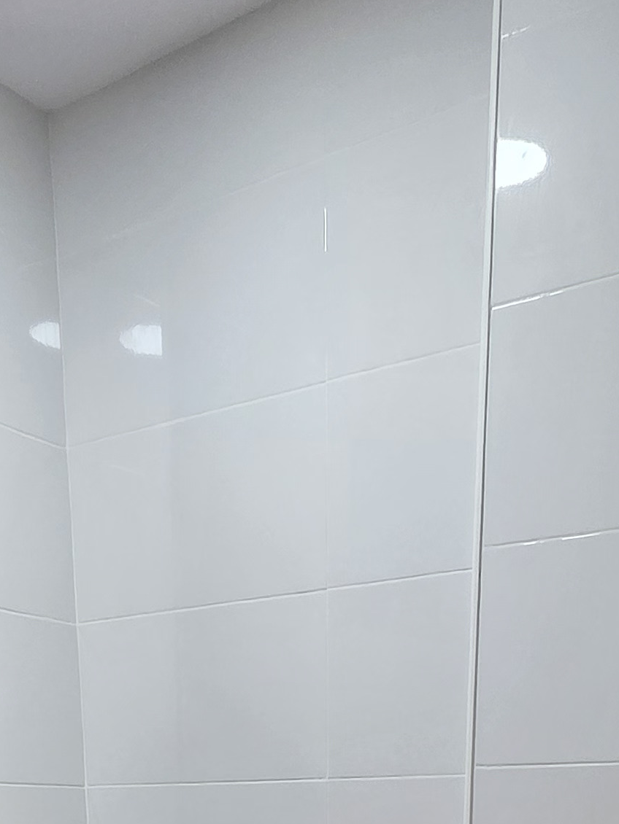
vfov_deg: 29.5
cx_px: 350
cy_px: 1165
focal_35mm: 46
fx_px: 1096
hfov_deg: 31.5
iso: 200
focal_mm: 2.2
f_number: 2.2
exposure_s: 1/100
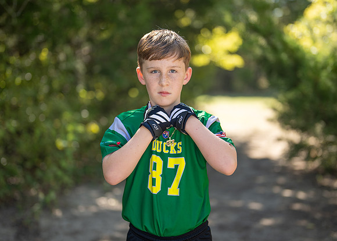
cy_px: 116
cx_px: 168
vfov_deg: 23.2
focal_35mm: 61
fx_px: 586
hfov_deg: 32.1
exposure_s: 1/1250
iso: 100
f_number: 1.2
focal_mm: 50
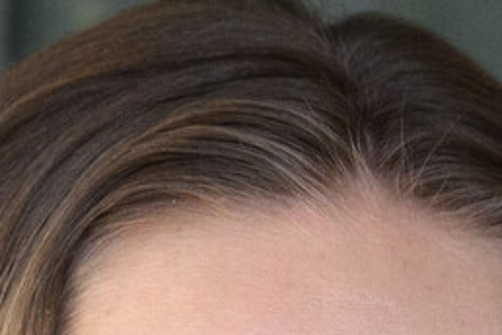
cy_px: 868
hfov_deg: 4.8
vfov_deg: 3.2
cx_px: 284
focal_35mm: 428
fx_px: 5968
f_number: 4.5
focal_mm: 69
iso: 3200
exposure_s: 1/200
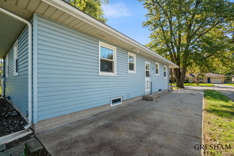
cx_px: 117
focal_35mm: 16
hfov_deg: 96.7
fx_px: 104
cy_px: 78
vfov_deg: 73.7
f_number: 8
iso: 250
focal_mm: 16
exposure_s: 1/160
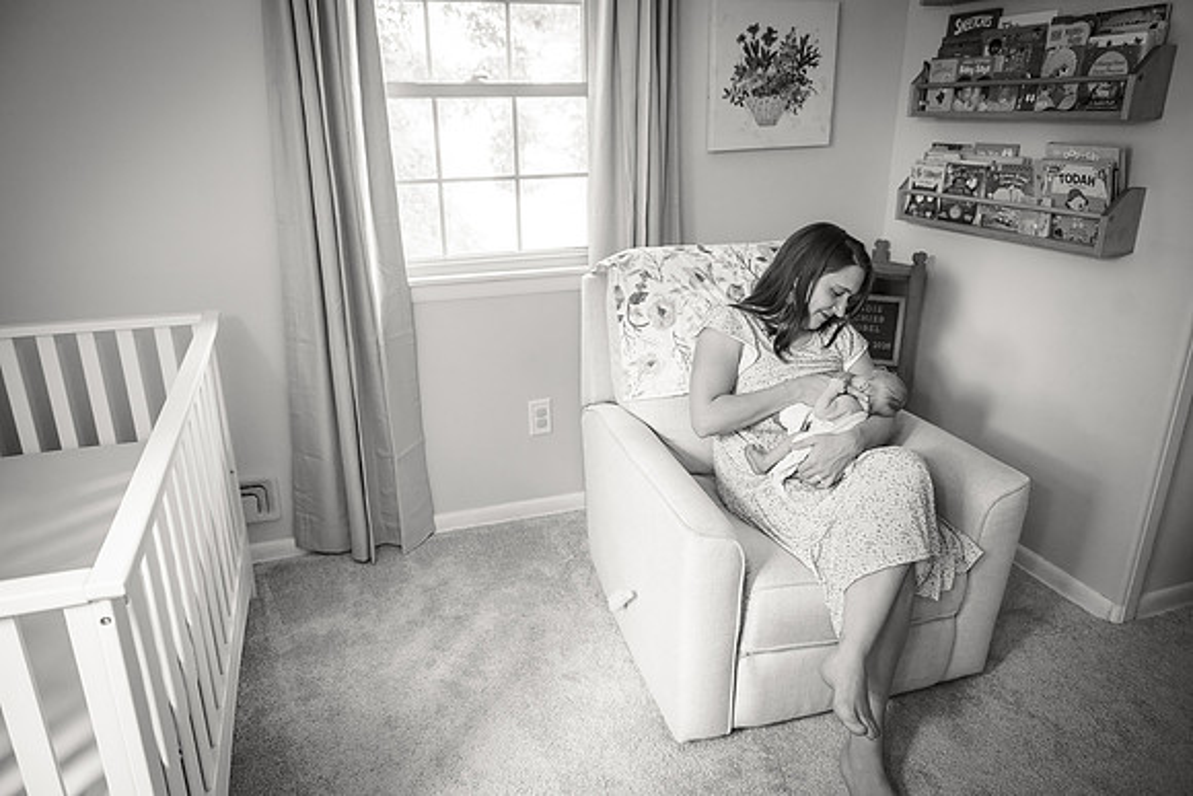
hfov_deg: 72.7
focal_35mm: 24
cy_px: 398
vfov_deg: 52.3
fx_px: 811
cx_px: 596
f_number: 3.5
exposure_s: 1/160
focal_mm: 24
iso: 2000
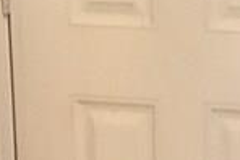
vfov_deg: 6.0
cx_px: 185
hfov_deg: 9.2
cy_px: 364
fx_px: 1488
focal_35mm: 223
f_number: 2.4
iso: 250
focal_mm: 3.3
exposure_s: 1/15
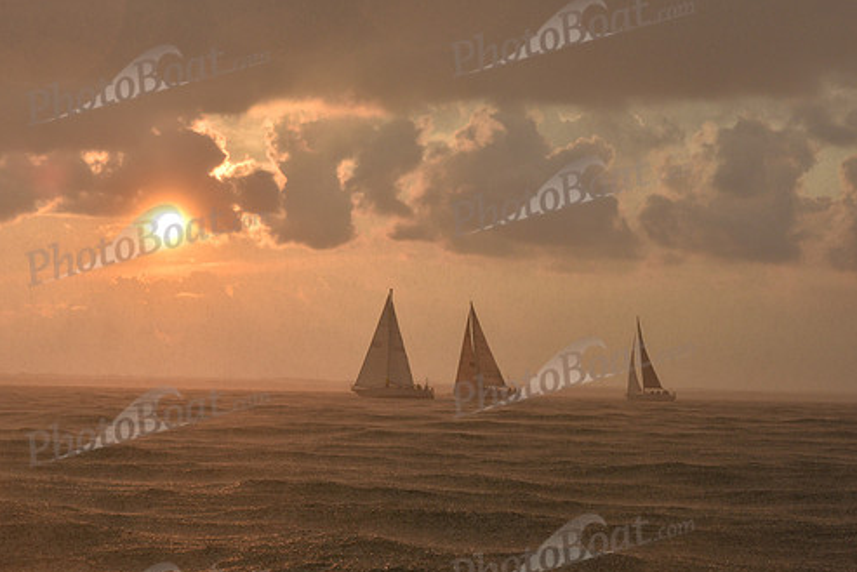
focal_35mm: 100
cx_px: 362
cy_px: 307
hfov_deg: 20.4
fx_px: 2381
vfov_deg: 13.7
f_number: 10
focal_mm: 85
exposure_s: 1/500
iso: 400
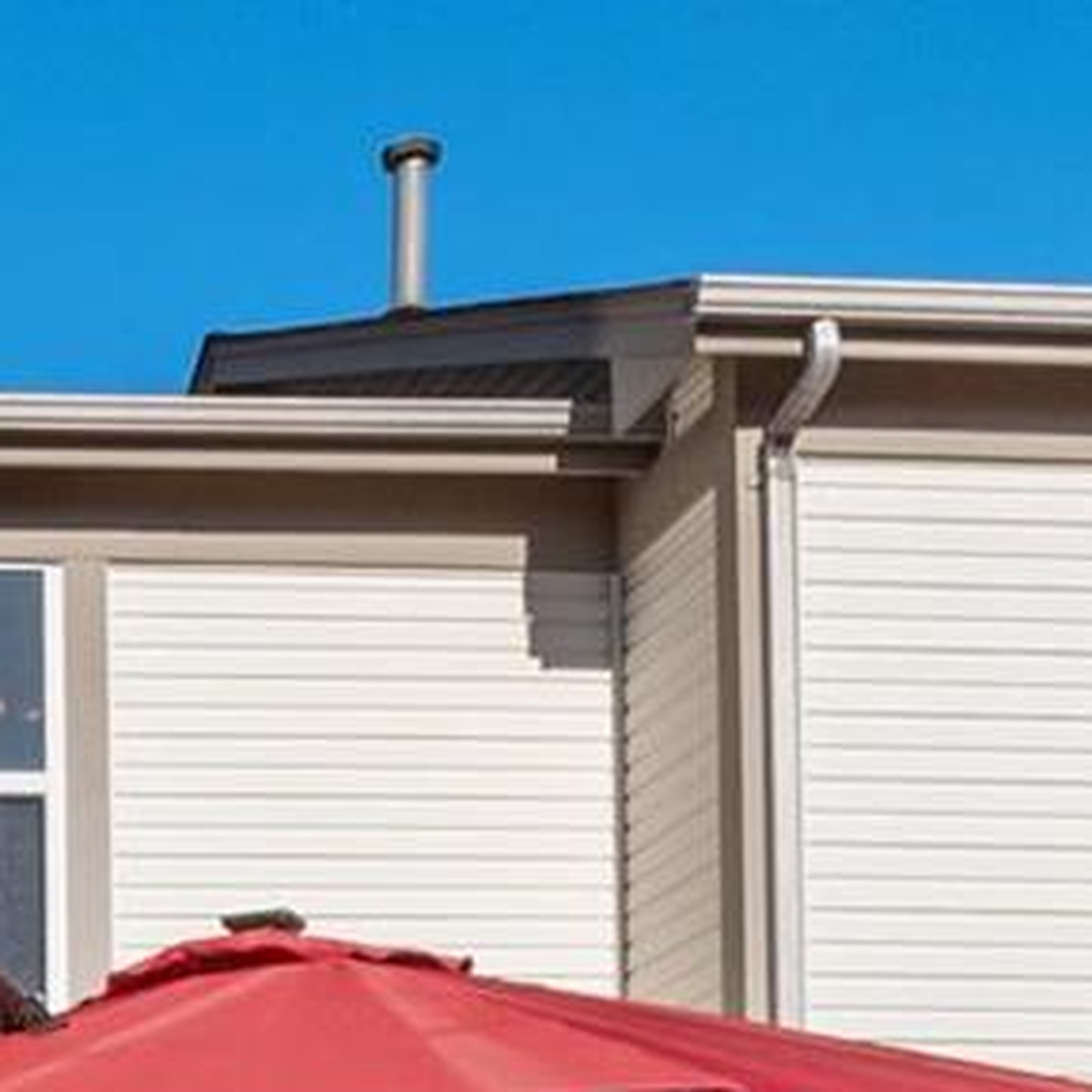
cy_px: 1566
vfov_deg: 18.4
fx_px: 3034
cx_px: -463
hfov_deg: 18.5
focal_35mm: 85
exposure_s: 1/400
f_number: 10
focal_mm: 9
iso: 400
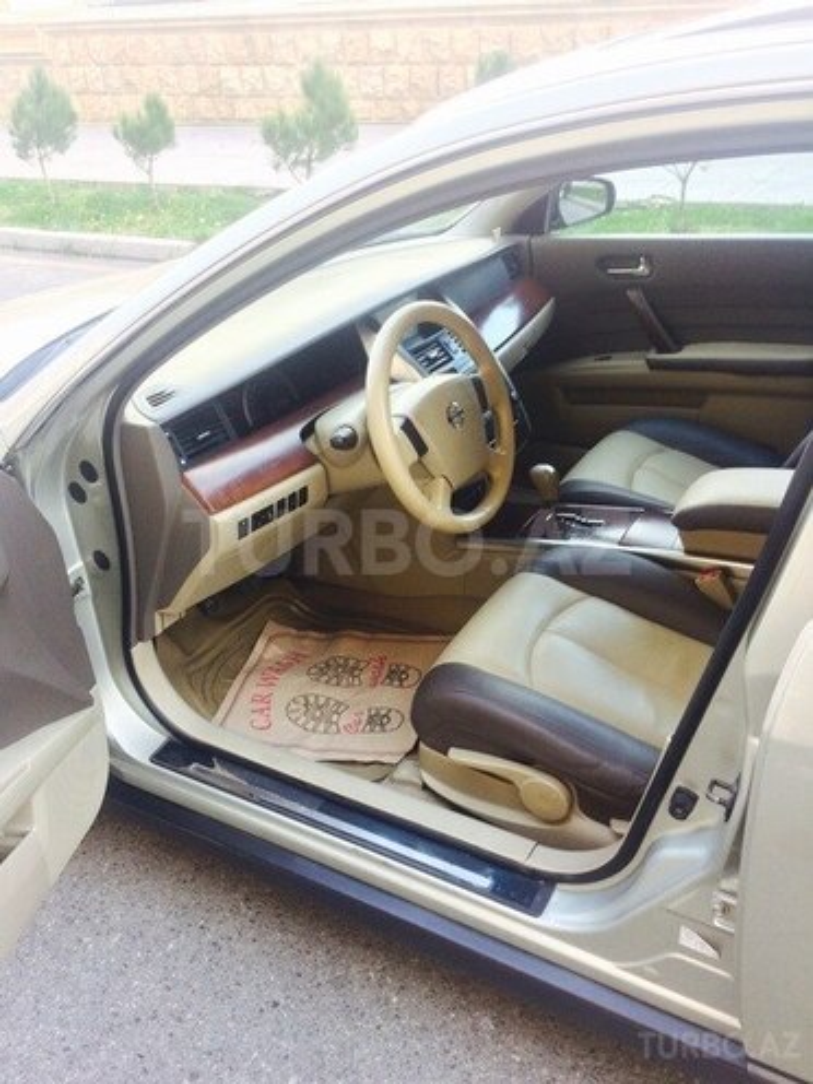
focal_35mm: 29
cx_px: 406
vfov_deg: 61.7
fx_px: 908
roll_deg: +4.7
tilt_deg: -31.8
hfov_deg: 48.2
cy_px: 542
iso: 64
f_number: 2.2
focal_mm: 4.15
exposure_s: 1/100
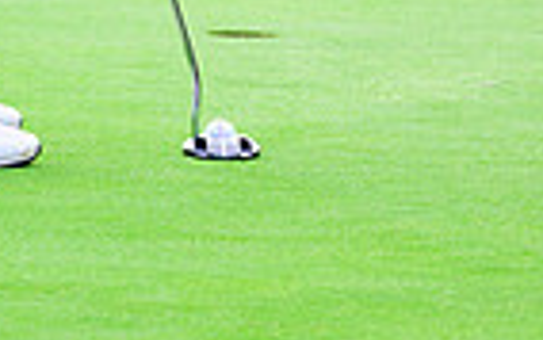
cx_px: 180
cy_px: -321
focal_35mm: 1063
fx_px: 15743
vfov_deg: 1.2
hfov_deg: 2.0
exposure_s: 1/1000
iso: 1000
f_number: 5.6
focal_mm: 330
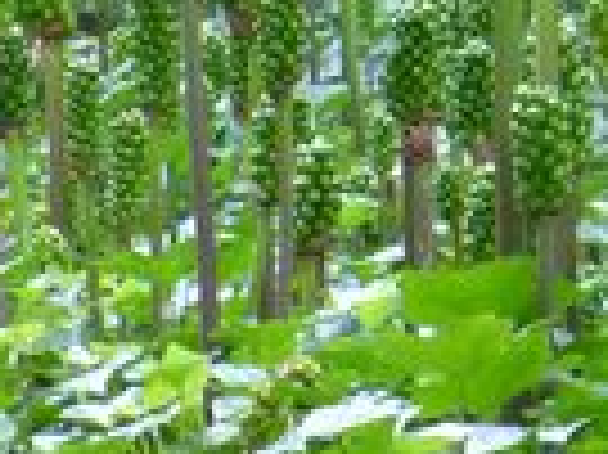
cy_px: 378
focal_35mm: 446
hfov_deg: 4.4
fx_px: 7827
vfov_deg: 3.3
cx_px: 1288
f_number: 3.3
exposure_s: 1/60
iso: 400
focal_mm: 13.5
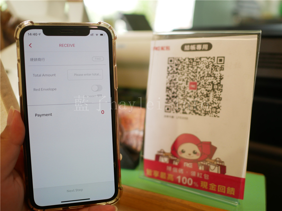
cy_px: 106
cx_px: 141
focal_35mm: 30
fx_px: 244
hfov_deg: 60.0
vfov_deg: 46.8
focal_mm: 15
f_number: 1.7
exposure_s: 1/125
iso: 200
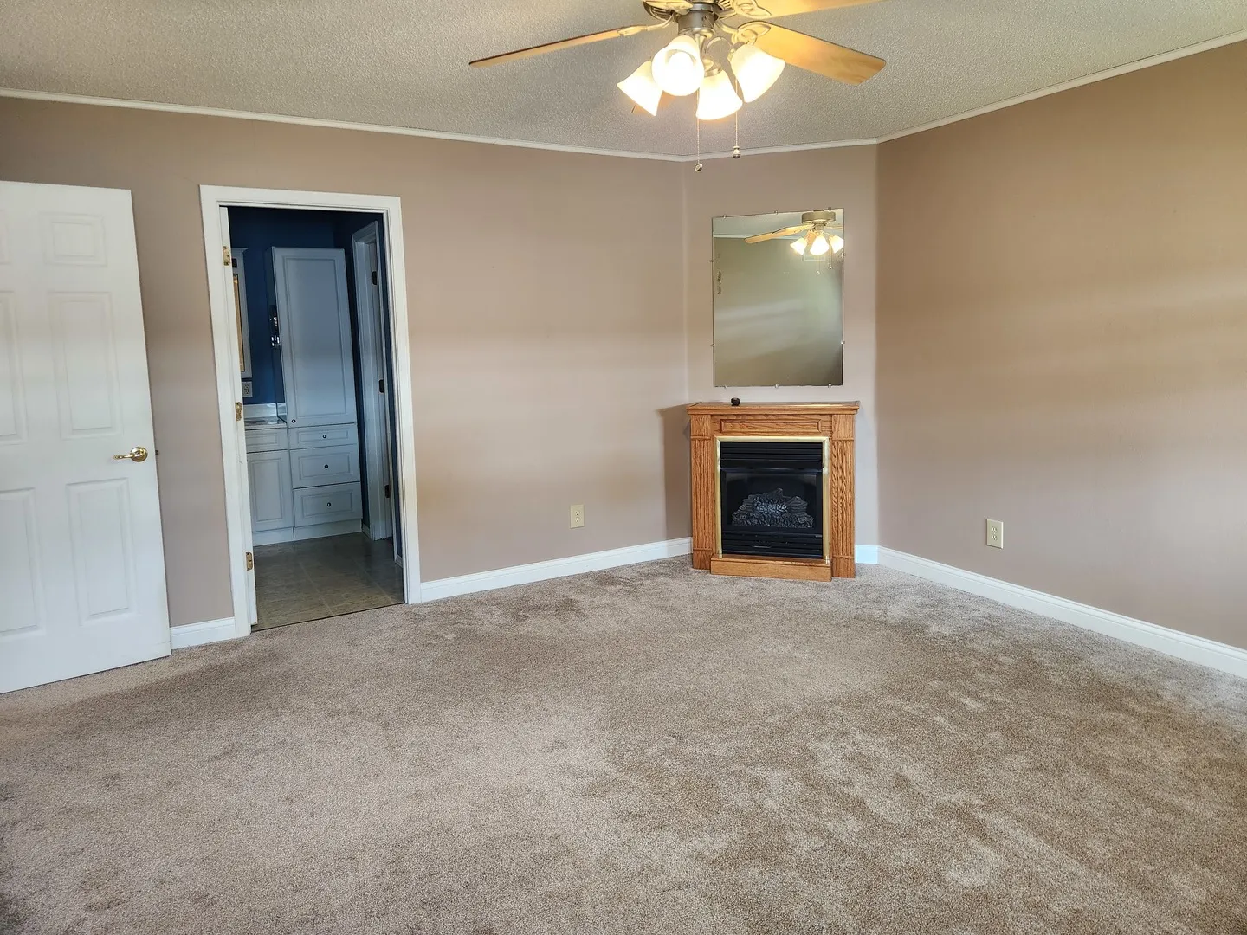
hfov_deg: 73.9
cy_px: 468
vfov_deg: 58.9
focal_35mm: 23
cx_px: 624
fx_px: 829
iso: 320
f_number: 1.8
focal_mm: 5.4
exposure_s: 1/120
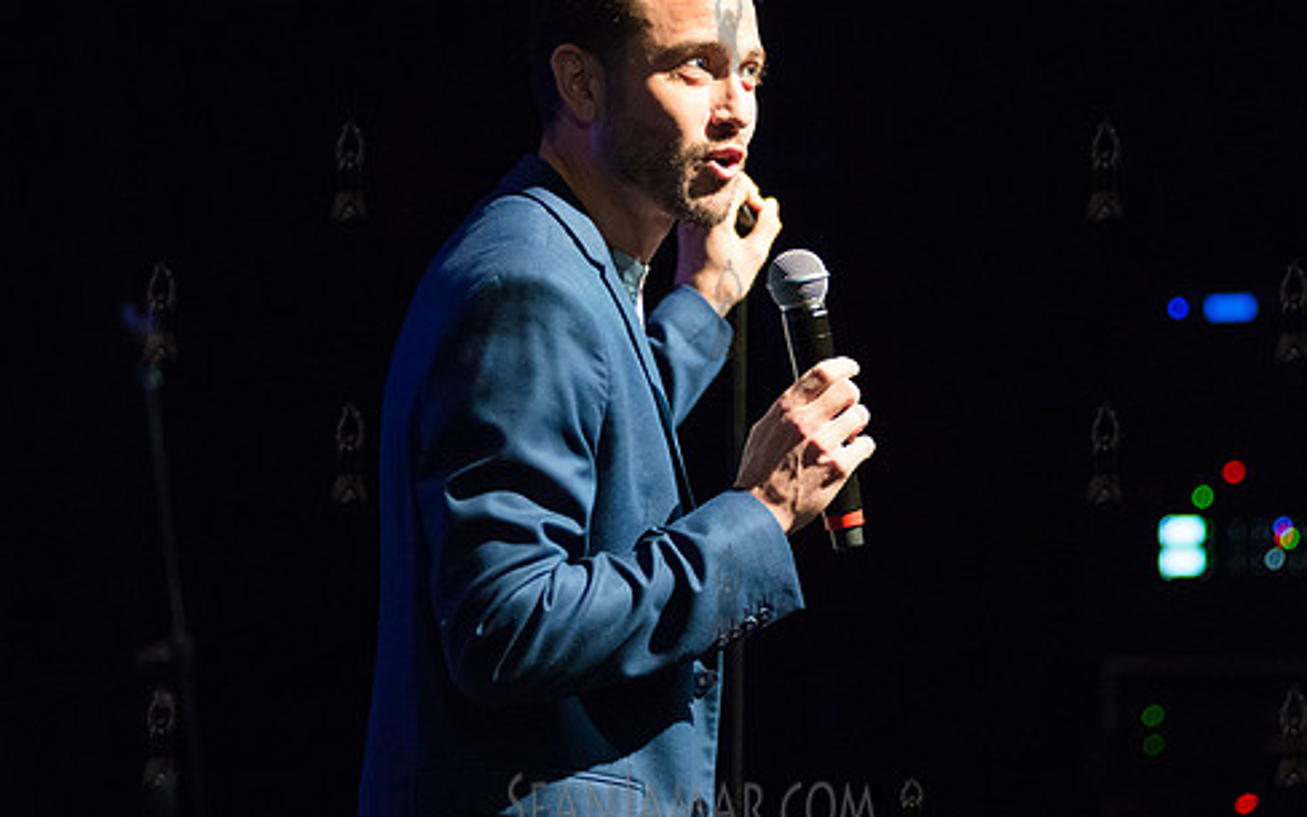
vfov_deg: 8.2
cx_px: 653
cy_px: 309
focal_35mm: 159
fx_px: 5664
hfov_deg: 13.2
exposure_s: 1/400
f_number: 2.8
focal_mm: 120
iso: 4000
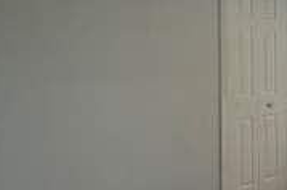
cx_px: 351
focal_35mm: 39
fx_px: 311
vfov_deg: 34.0
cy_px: 70
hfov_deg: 36.8
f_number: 2.2
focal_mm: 2.22
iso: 64
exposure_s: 1/252
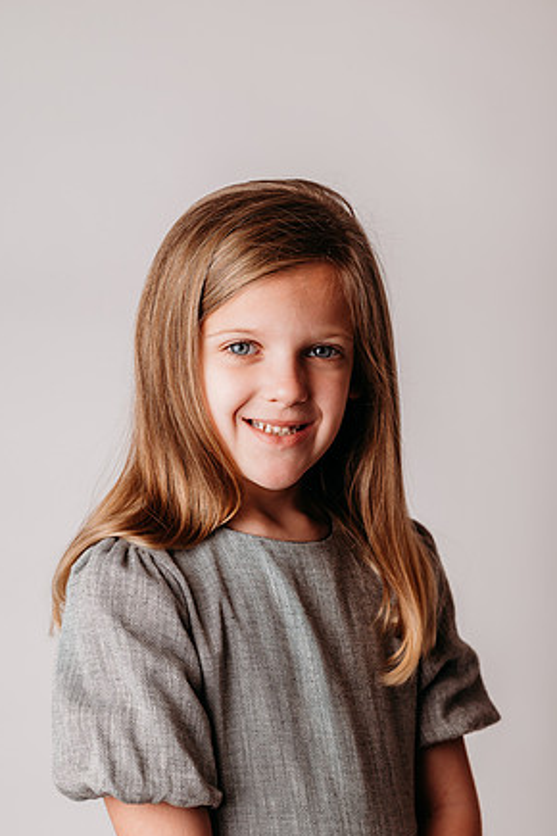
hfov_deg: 15.5
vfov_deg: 23.1
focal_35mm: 88
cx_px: 277
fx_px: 2042
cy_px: 430
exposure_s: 1/200
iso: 100
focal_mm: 85
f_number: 4
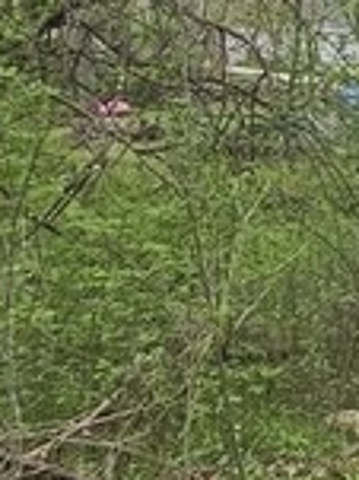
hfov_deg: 13.8
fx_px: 1288
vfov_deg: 21.0
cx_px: 689
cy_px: 162
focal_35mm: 93
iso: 50
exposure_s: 1/917
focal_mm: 2.2
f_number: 2.2
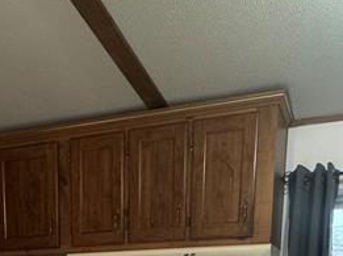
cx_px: 122
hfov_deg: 34.7
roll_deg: +0.3
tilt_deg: -13.3
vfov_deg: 20.1
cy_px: 445
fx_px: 544
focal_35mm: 55
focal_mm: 2.22
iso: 200
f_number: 2.2
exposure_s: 1/60
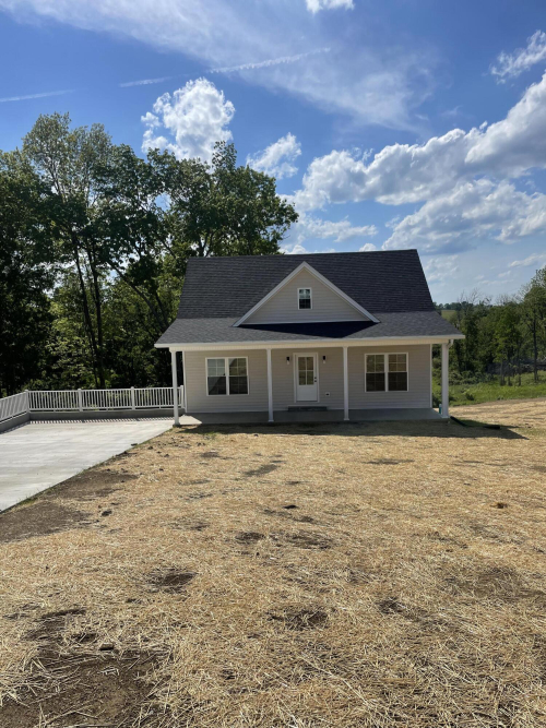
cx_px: 273
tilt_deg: -7.1
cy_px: 364
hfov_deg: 53.0
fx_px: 547
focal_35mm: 26
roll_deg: +2.9
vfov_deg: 67.3
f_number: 1.6
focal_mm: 4.2
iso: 32
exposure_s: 1/6897
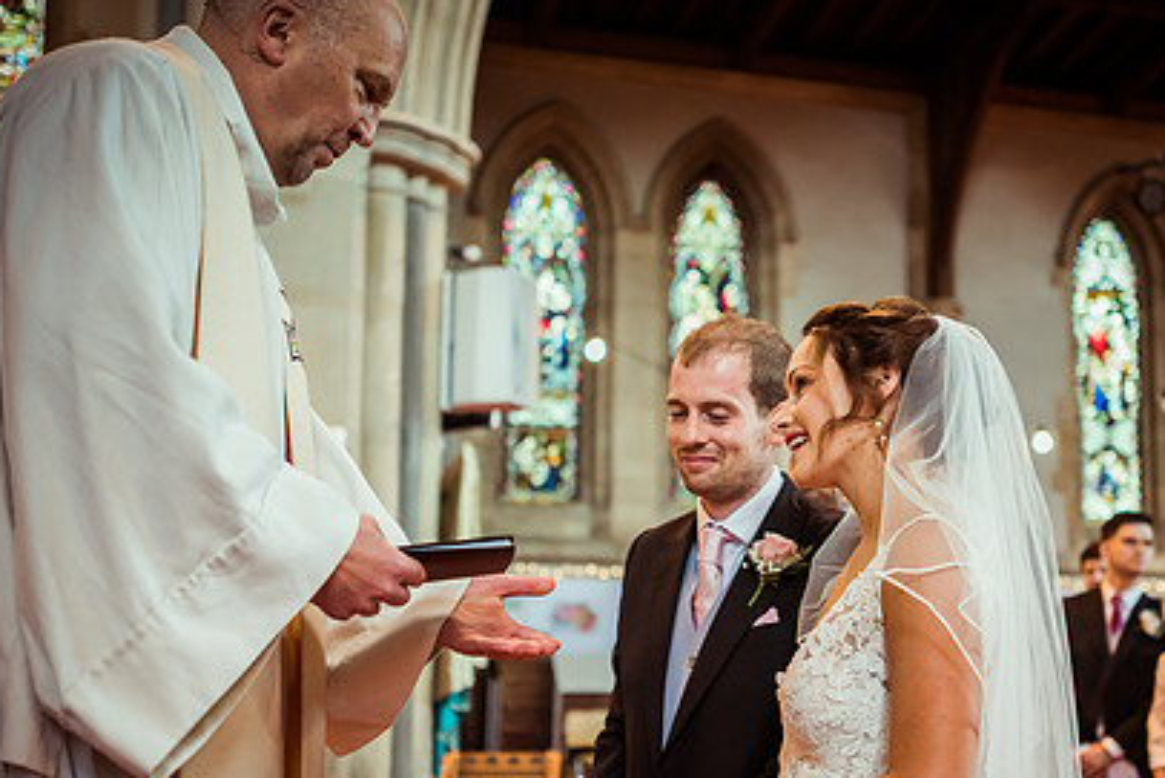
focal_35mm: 50
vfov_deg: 26.9
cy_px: 484
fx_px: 1619
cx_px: 700
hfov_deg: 39.4
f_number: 2.2
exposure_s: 1/200
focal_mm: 35
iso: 800
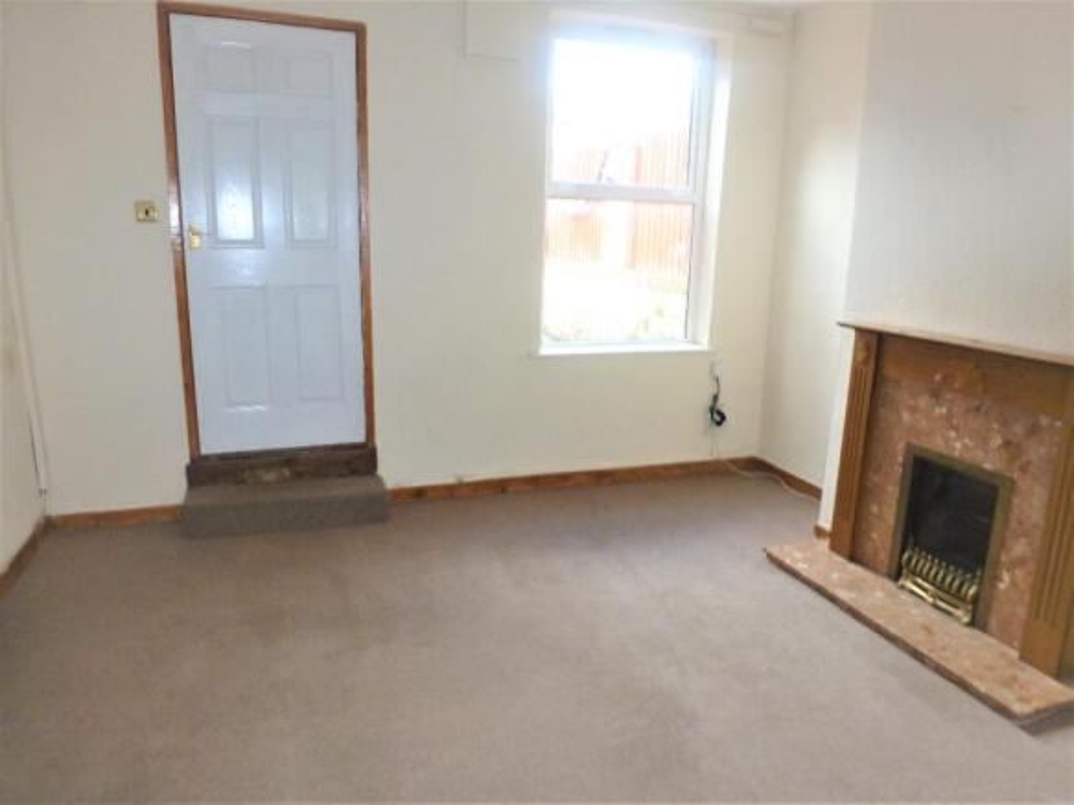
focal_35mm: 24
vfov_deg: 56.8
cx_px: 537
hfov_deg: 71.6
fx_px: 744
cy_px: 402
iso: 250
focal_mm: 4.3
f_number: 3.3
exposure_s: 1/60
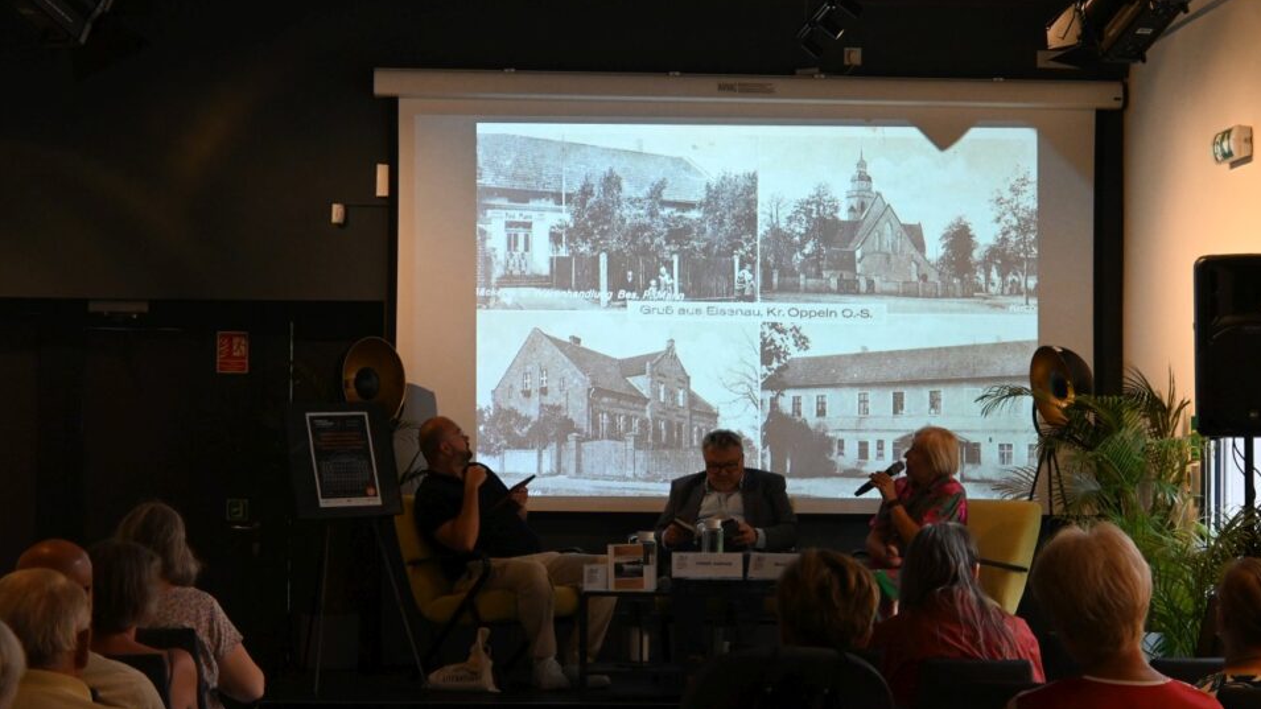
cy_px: 367
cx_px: 632
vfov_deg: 15.3
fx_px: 2641
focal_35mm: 79
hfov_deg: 26.9
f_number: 6.3
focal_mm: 50
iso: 3200
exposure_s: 1/80
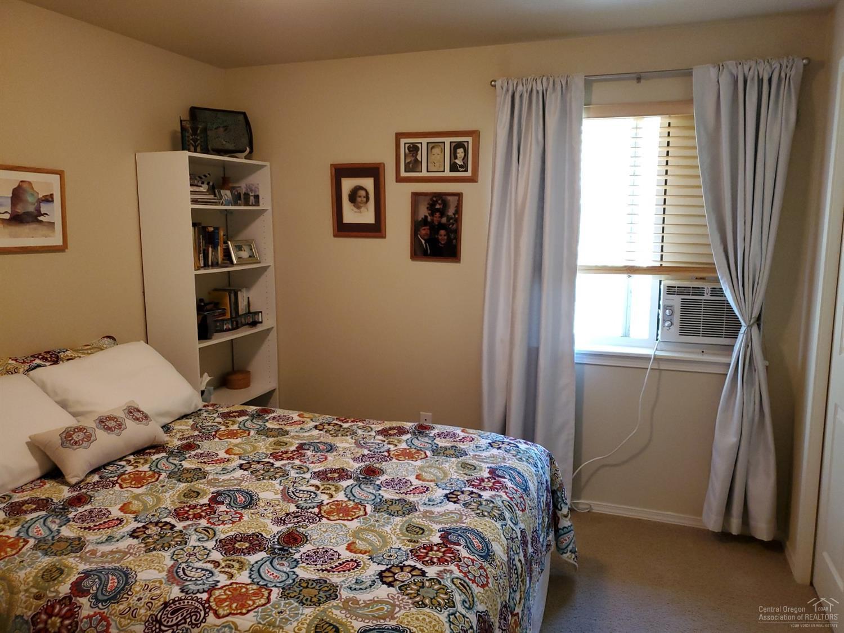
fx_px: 634
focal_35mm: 26
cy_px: 316
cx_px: 422
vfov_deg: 53.0
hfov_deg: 67.3
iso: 250
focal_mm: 4.3
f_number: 1.5
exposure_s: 1/60
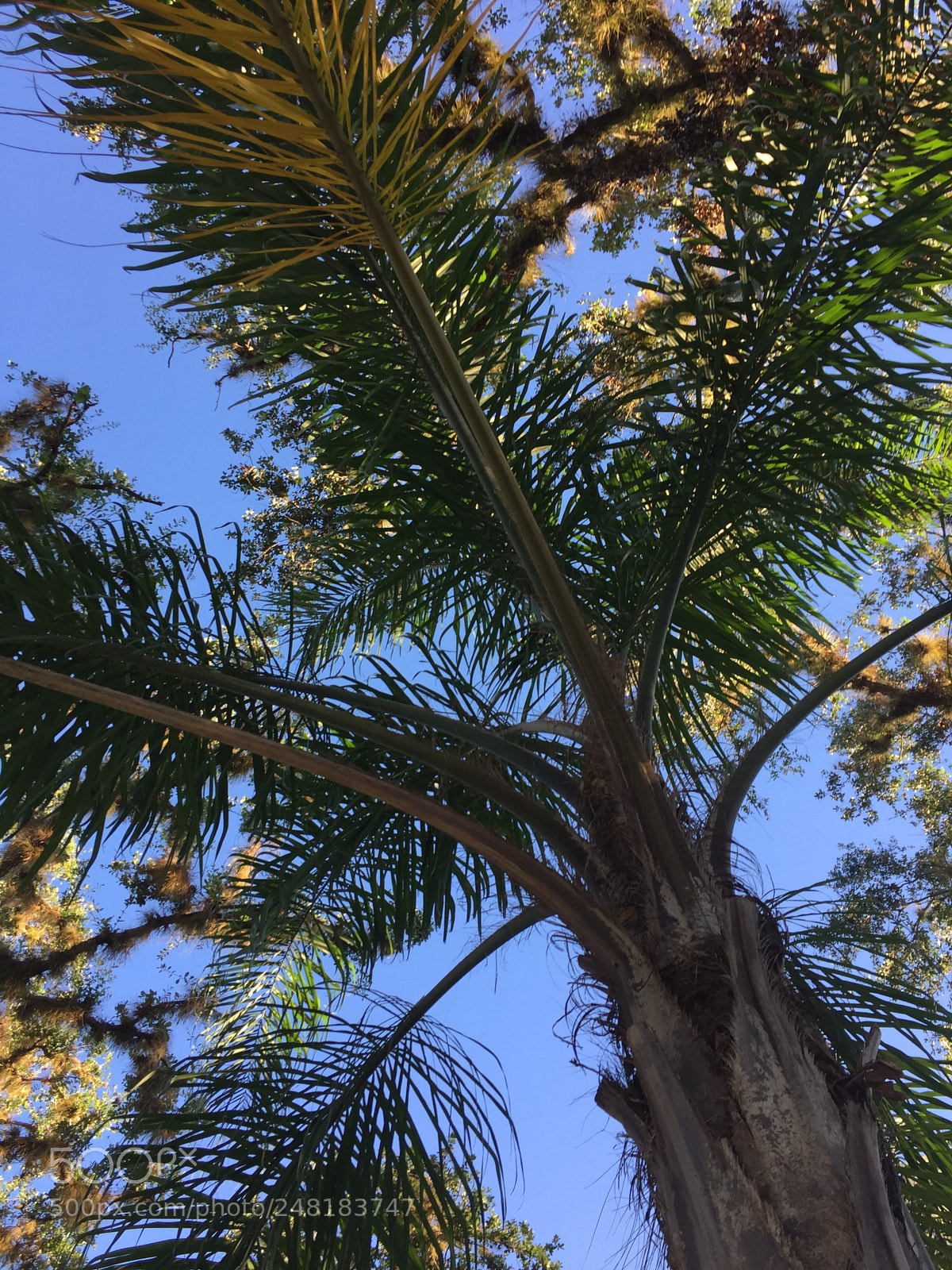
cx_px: 476
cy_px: 635
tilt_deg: +72.2
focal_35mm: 29
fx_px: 1063
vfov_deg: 61.7
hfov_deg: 48.2
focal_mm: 4.15
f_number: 2.2
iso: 32
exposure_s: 1/208
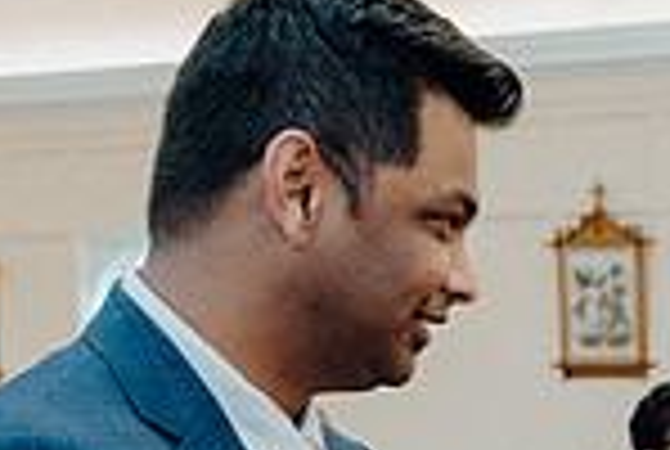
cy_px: 803
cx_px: 904
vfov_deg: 12.5
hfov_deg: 18.6
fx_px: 1883
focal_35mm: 101
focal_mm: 26
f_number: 3.5
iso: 2500
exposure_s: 1/160
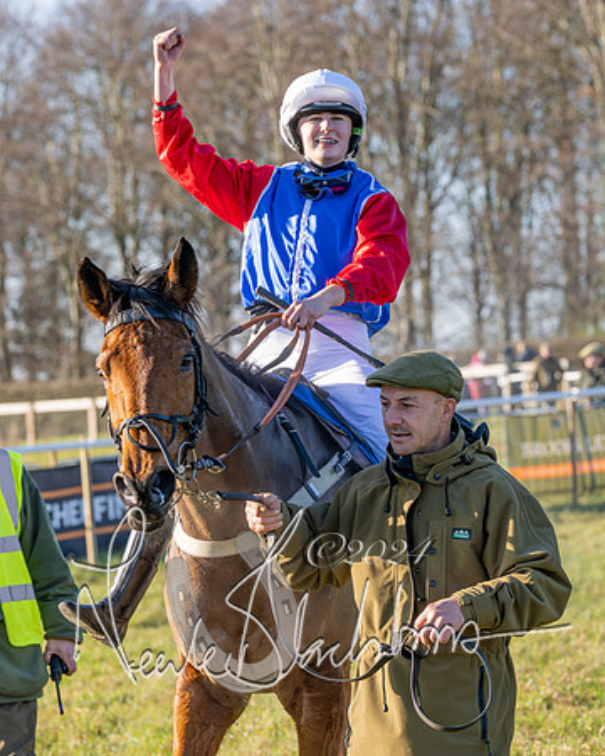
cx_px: 187
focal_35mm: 181
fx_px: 4051
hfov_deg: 8.5
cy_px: 353
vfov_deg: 10.7
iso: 400
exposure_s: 1/1250
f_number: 5
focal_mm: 110
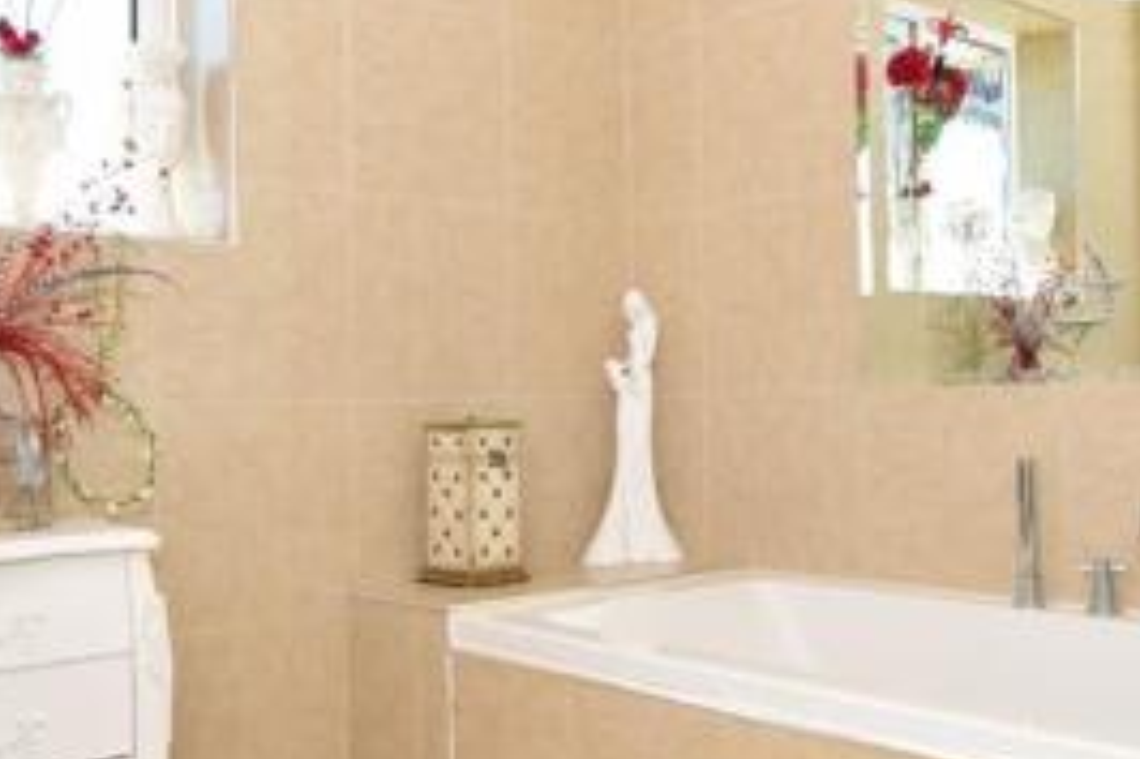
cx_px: 497
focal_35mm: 37
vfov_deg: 35.9
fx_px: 1171
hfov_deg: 51.8
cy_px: 410
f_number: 8
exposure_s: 1/200
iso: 400
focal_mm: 10
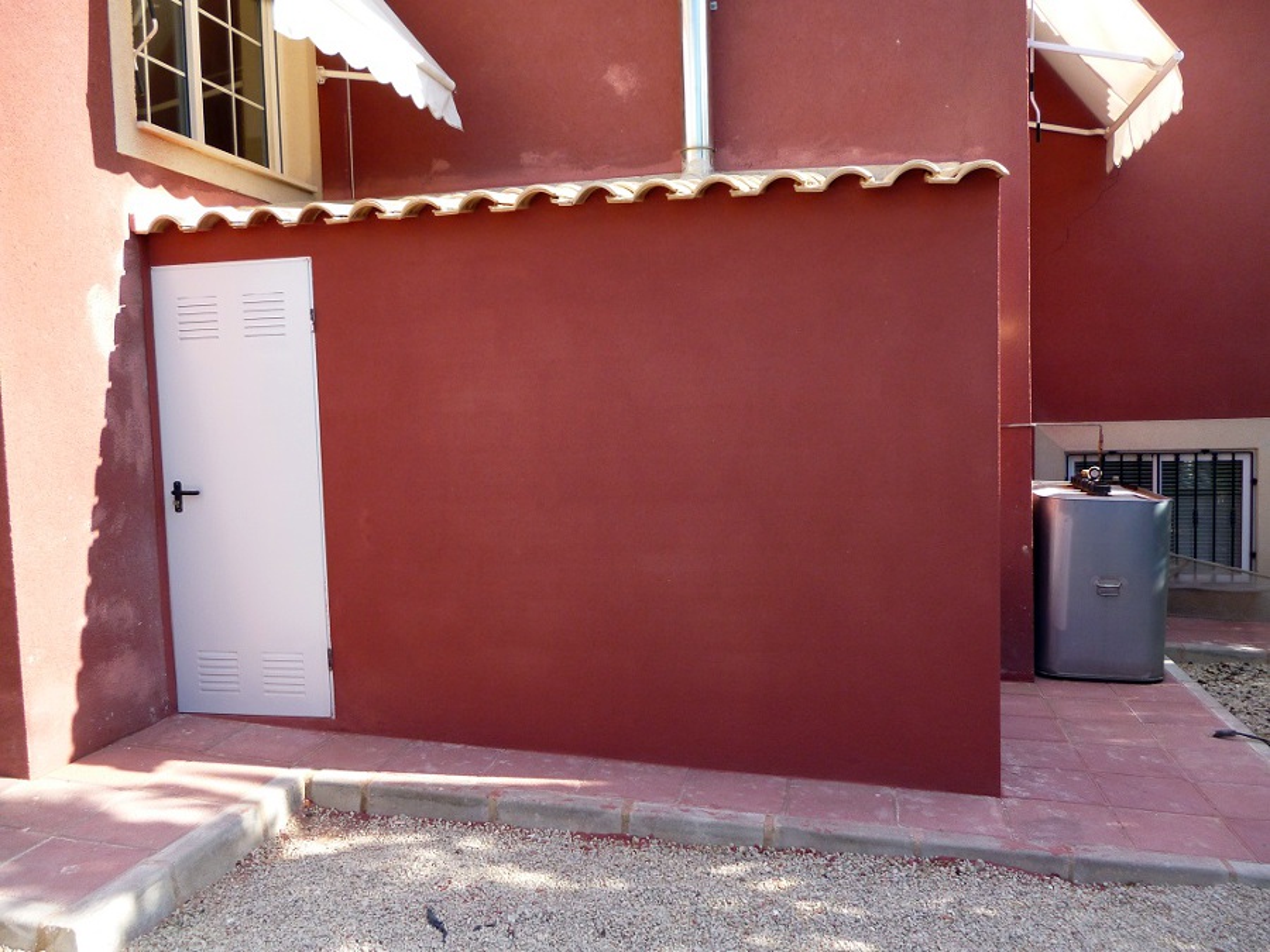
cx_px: 635
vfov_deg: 49.7
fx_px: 1027
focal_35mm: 28
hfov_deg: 63.4
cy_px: 476
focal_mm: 5
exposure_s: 1/250
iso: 100
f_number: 3.1
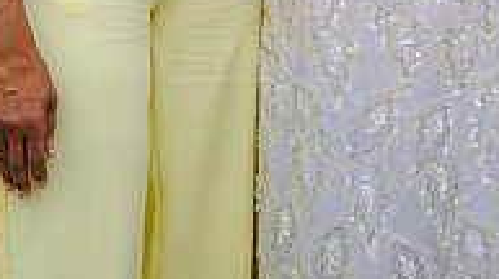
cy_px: -282
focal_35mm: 269
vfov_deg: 4.4
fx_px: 3555
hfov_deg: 8.0
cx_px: 246
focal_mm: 110
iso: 360
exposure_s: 1/100
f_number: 2.8
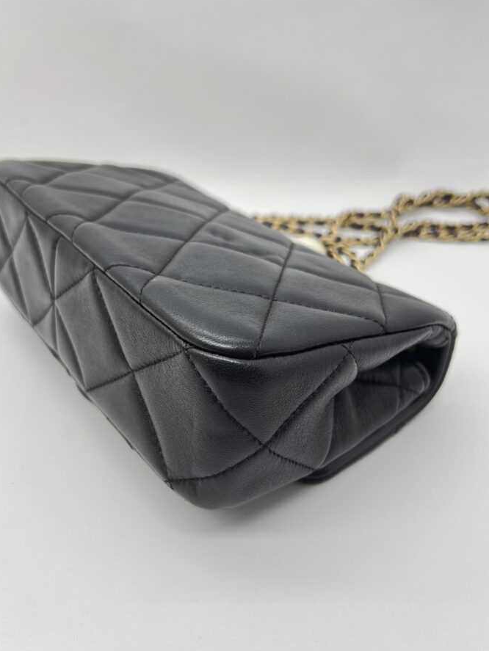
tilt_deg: -34.3
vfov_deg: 59.9
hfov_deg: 46.8
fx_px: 565
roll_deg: +0.5
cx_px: 231
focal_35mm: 30
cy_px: 335
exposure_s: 1/100
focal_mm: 5.7
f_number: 1.5
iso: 40
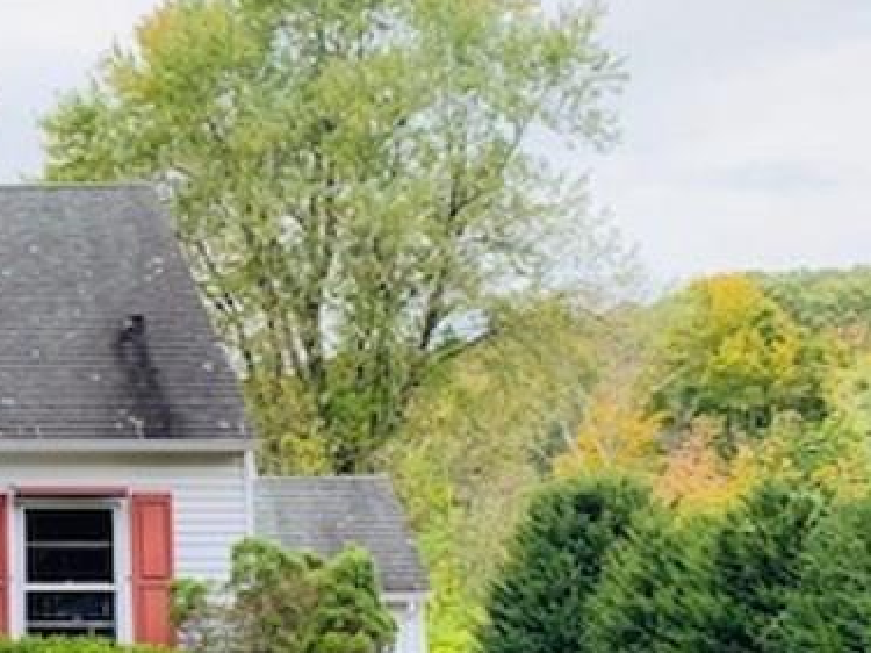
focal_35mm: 71
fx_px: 1786
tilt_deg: +8.5
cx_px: -202
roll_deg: +0.3
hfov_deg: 24.5
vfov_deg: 20.7
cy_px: 402
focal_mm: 4.25
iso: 25
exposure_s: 1/333
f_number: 1.8
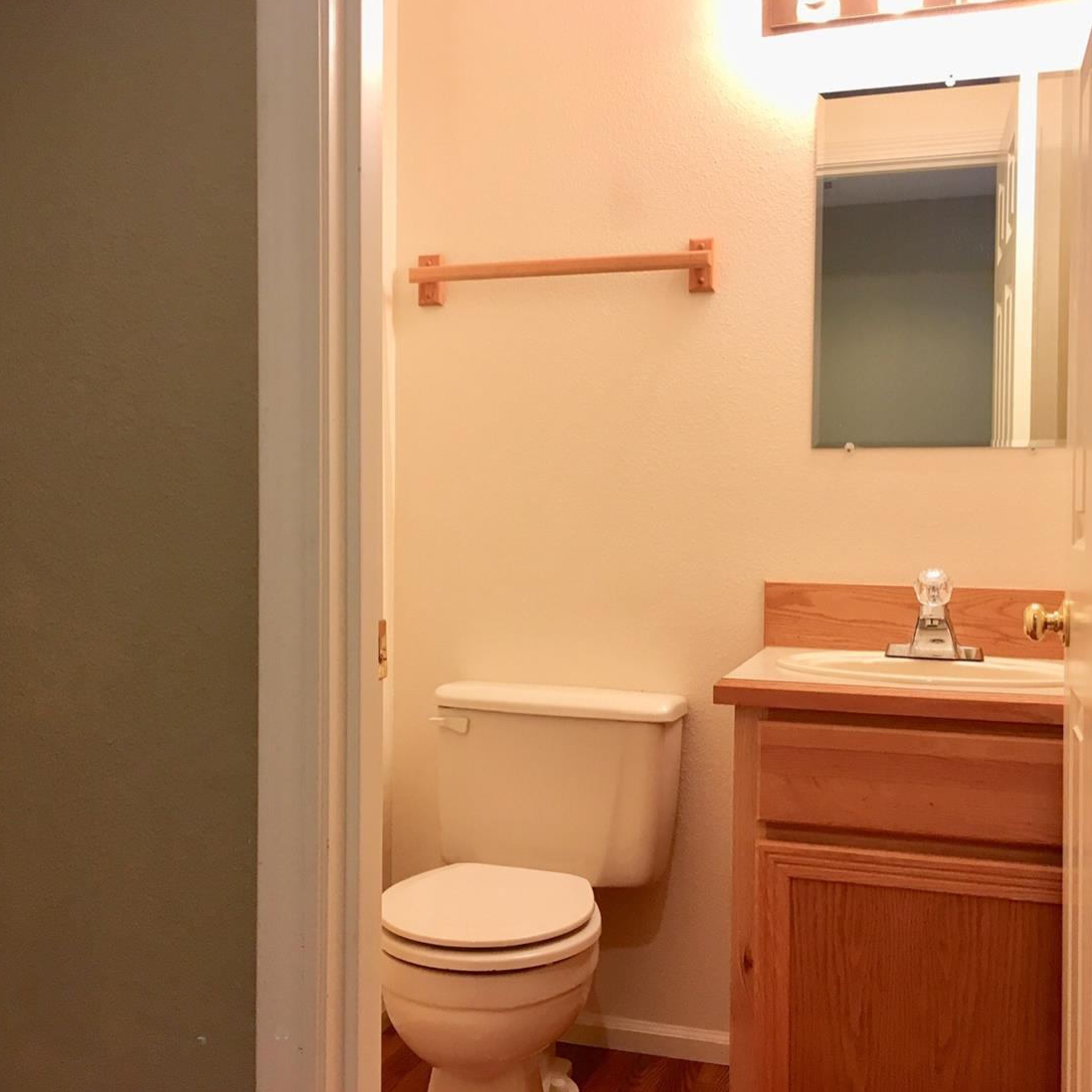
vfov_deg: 47.2
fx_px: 1249
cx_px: 528
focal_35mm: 35
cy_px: 540
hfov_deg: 47.2
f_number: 2.2
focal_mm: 4.15
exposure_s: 1/30
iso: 64
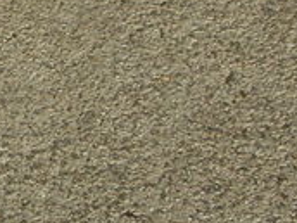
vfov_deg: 5.1
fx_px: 2497
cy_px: 28
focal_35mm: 291
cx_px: -371
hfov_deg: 6.5
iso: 50
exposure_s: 1/333
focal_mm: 8.4
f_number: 5.6
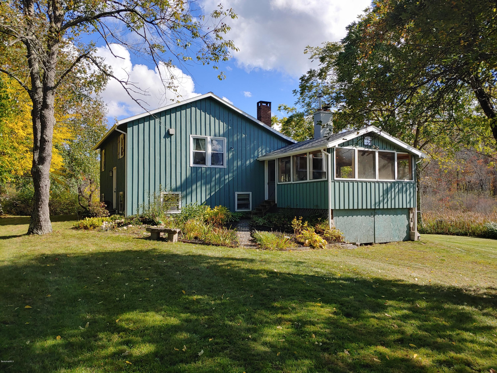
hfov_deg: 69.4
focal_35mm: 25
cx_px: 248
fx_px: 359
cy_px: 186
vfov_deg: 54.9
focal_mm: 4.23
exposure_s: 1/2083
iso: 50
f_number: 1.5
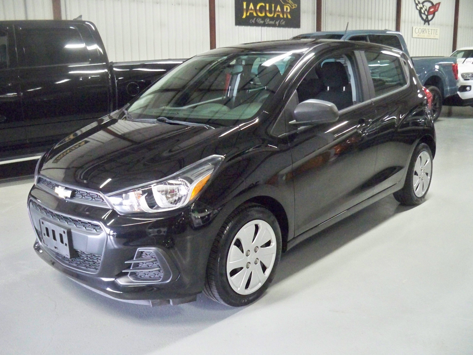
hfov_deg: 52.6
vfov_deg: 40.7
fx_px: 478
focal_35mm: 35
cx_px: 236
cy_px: 178
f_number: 3.1
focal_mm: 6.3
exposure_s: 1/60
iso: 1250
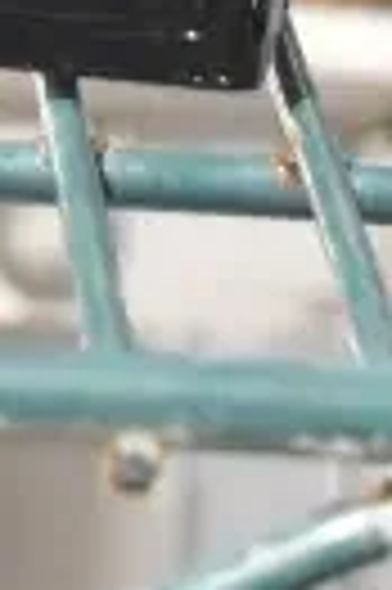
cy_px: -1281
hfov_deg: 4.9
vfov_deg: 6.7
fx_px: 4470
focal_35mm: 273
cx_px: -608
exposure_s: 1/160
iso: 6400
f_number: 6.3
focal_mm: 26
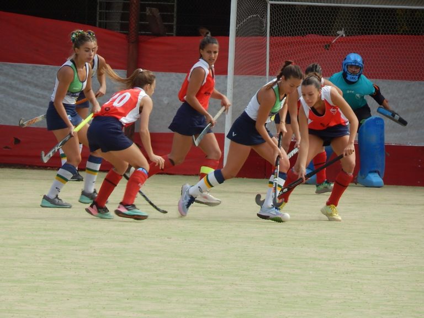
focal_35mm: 603
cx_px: 212
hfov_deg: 3.3
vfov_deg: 2.5
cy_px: 159
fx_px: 7386
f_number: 5.8
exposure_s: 1/400
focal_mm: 107.1
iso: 125
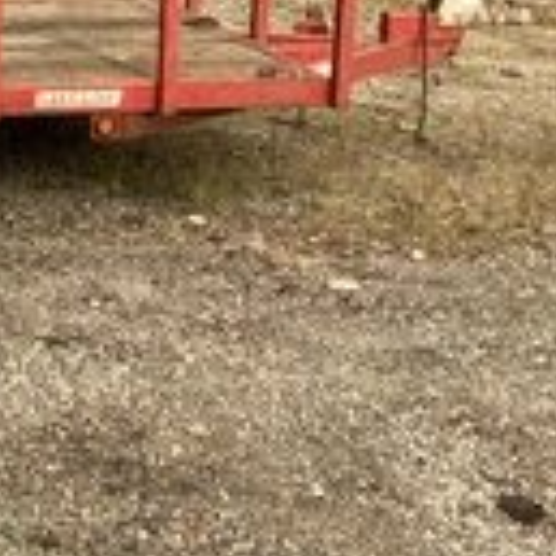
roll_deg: +0.3
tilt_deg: -8.4
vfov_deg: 19.6
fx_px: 1545
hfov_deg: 18.6
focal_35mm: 85
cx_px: -220
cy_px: -52
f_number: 2.4
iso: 25
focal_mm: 3.3
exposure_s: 1/126
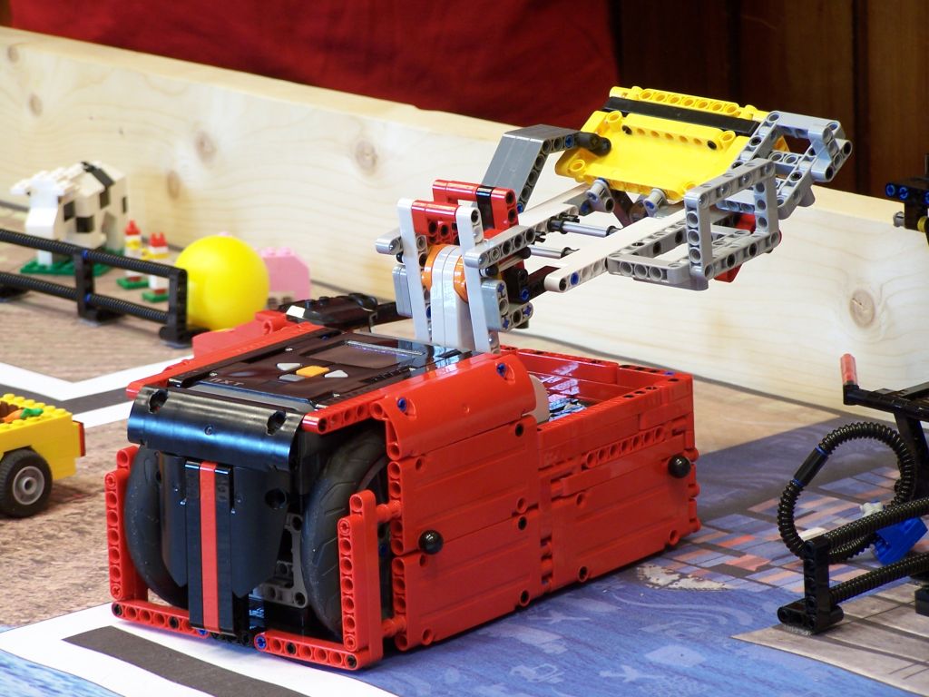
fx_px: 4536
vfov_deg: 8.8
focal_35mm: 169
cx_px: 464
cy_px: 348
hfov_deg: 11.7
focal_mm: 28
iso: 80
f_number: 3.2
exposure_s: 1/3
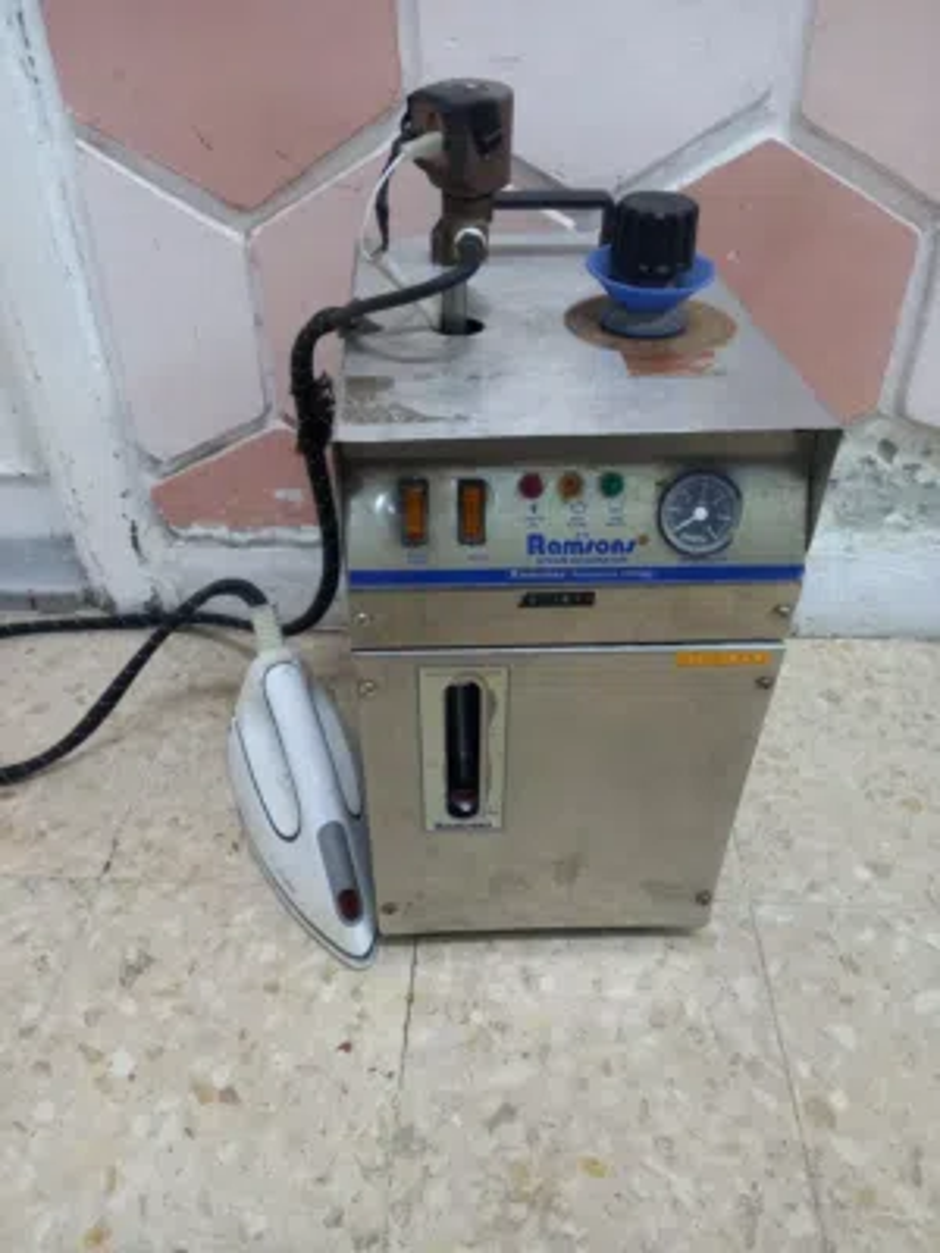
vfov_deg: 69.4
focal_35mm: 25
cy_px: 626
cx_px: 470
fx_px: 905
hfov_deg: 54.9
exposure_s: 1/24
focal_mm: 4.6
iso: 250
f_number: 2
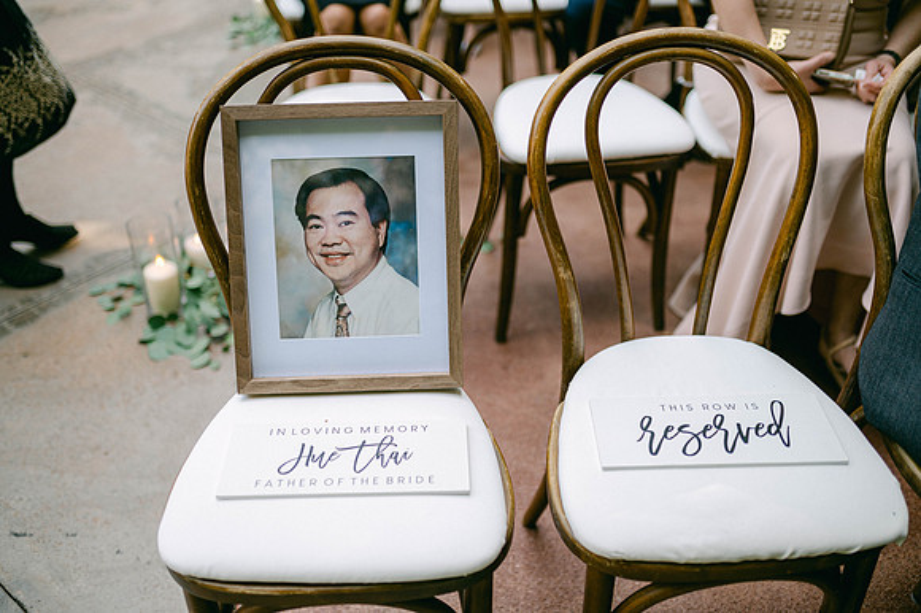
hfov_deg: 54.5
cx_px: 460
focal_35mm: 35
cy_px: 306
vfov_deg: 37.8
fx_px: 895
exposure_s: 1/640
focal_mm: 35
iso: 100
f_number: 1.8
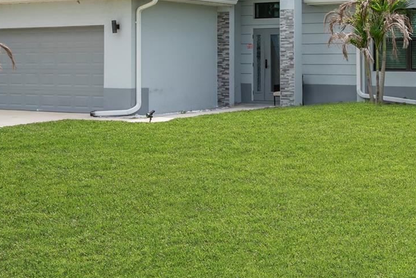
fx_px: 763
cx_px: 250
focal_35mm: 66
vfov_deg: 20.2
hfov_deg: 30.4
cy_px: 26
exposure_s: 1/250
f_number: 8
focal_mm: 20
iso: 100
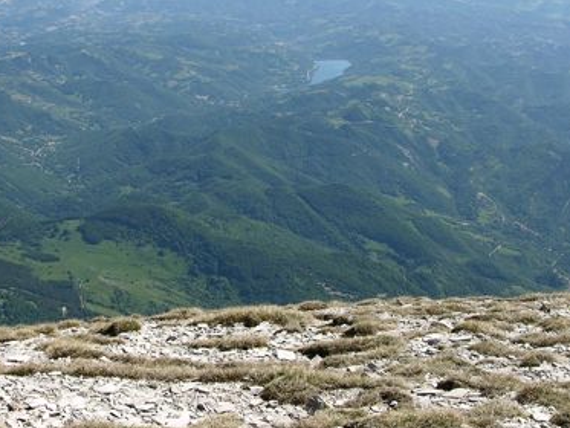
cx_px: 226
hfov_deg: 25.9
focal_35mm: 75
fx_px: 1235
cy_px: 138
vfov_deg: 19.6
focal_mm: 8.9
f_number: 8
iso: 50
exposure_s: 1/154
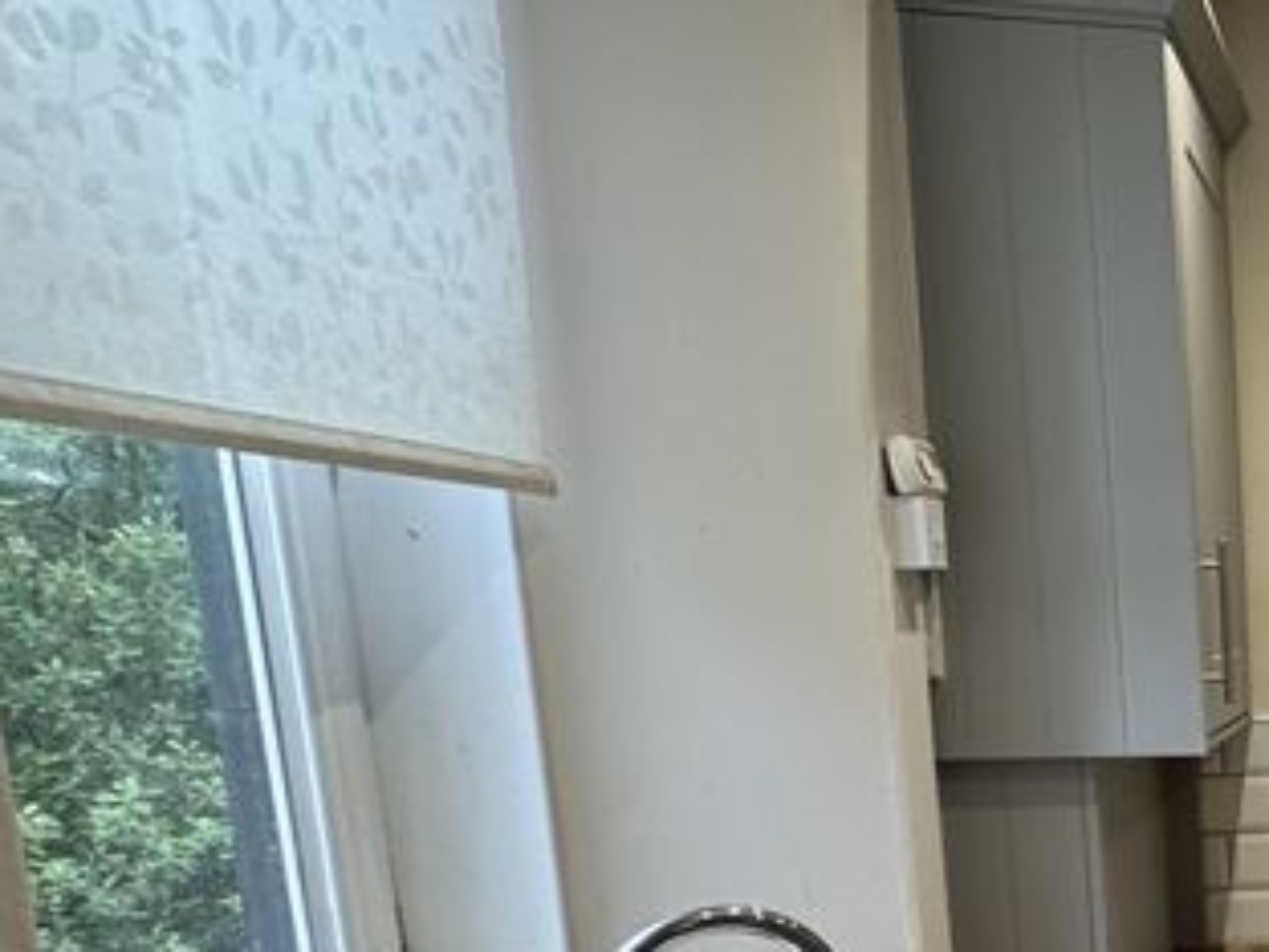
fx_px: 1686
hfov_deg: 29.3
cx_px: 1806
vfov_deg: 29.8
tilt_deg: -9.8
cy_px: 903
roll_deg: +0.2
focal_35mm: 46
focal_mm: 2.22
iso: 200
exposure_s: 1/100
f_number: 2.2
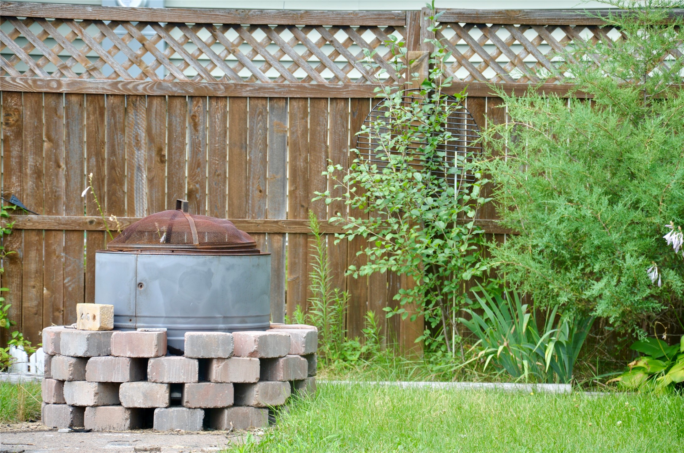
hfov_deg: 13.1
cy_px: 226
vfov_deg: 8.7
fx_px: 2986
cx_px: 342
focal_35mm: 158
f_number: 6.3
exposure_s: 1/160
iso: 200
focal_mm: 105
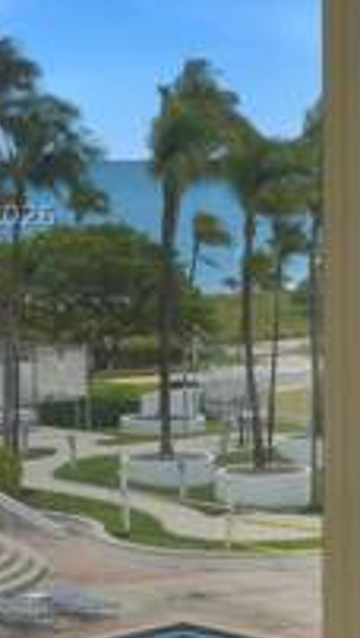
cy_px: 213
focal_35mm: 124
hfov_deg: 9.7
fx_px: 2099
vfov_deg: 17.2
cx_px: 407
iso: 640
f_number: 13
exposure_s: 1/125
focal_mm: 50
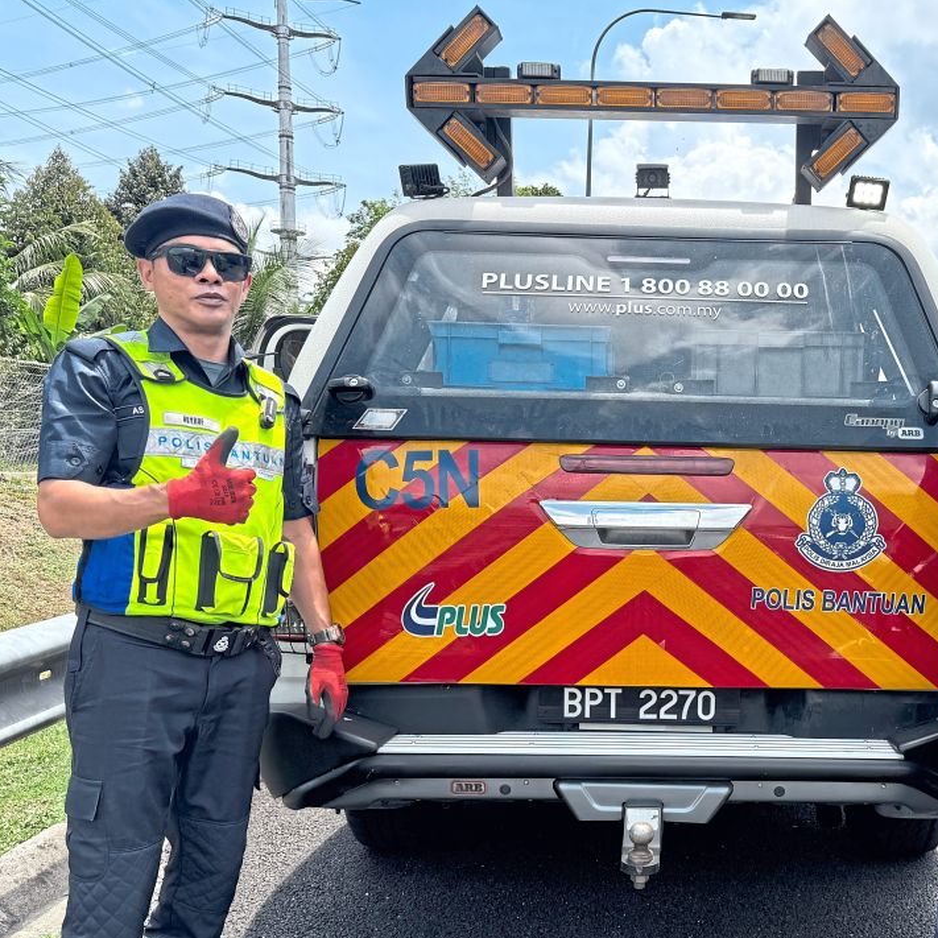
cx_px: 711
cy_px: 610
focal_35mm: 37
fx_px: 1134
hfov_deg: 43.4
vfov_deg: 44.4
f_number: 1.78
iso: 80
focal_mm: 6.76
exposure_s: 1/2604
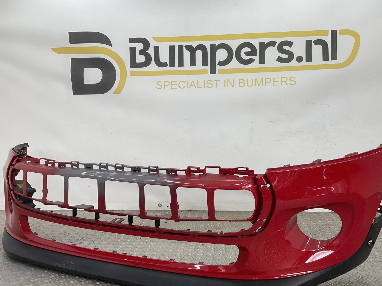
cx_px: 202
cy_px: 169
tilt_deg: -7.4
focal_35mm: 35
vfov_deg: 40.6
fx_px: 386
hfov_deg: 52.6
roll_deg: -0.7
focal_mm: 3
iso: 16
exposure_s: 1/144
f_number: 1.8
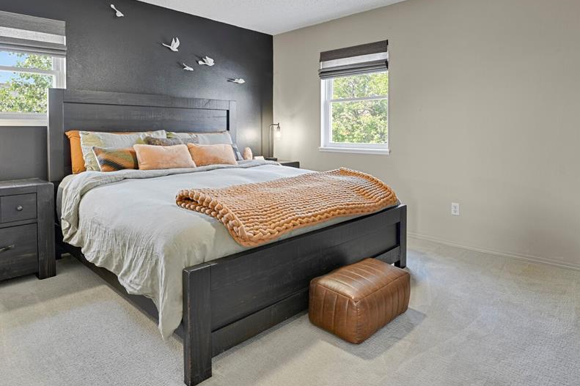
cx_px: 258
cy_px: 138
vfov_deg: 56.3
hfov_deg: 78.3
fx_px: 354
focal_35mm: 22
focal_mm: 17
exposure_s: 3
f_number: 6.3
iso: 250
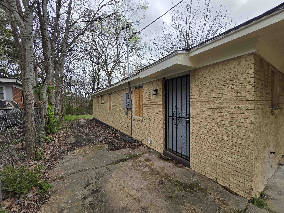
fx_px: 107
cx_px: 142
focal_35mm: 13
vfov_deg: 89.9
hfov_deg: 106.2
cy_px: 106
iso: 40
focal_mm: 2.2
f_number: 1.9
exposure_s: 1/834
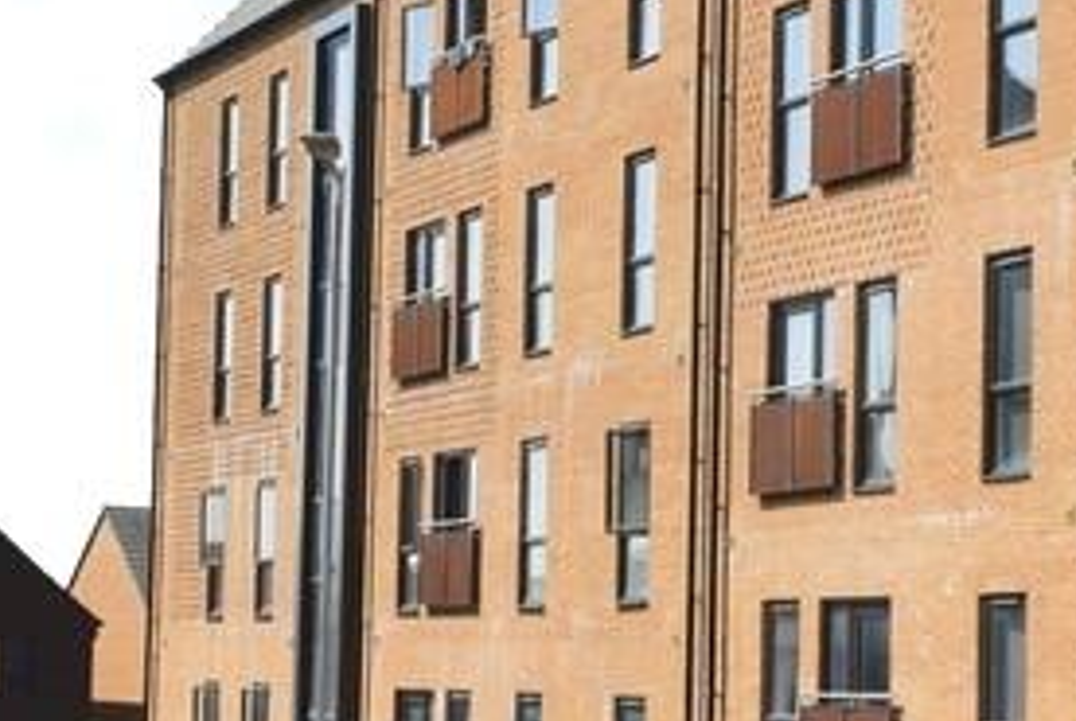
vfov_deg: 15.4
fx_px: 2664
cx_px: 1540
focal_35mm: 89
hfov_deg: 20.1
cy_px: 224
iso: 200
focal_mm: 16
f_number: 10
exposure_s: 1/320
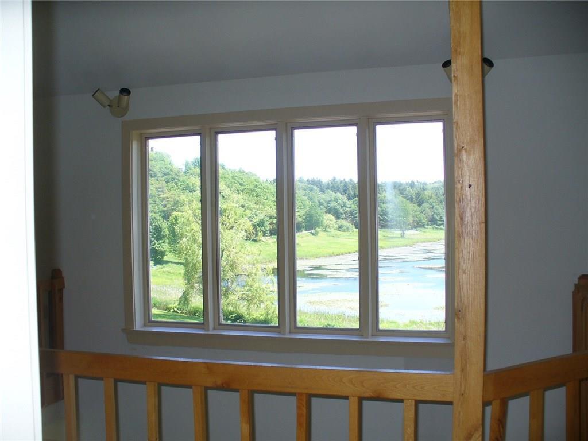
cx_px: 294
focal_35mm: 37
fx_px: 628
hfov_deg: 50.1
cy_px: 220
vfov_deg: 38.7
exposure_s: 1/200
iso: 80
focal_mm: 6.1
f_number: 2.8
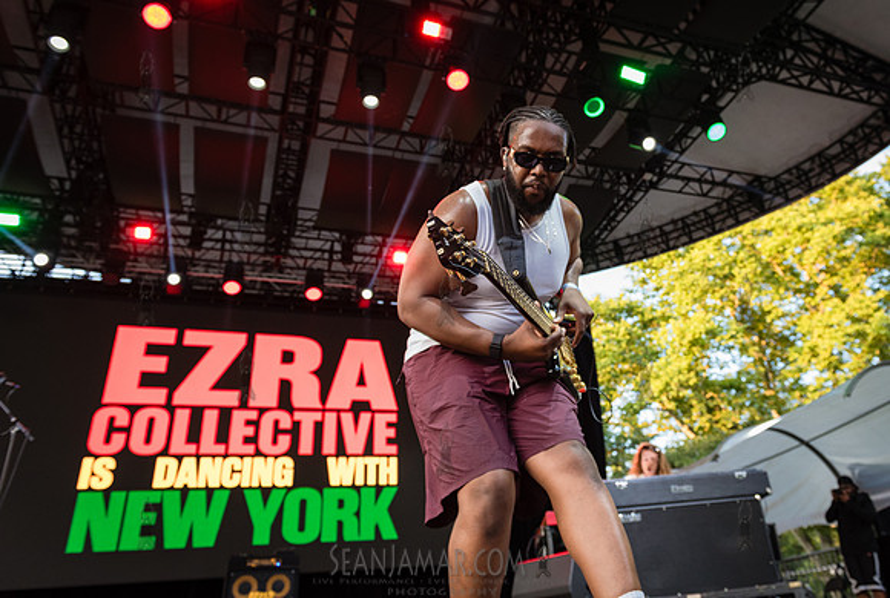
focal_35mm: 28
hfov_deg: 63.9
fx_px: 706
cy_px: 245
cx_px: 530
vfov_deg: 45.7
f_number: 4
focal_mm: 24
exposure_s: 1/200
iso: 1000
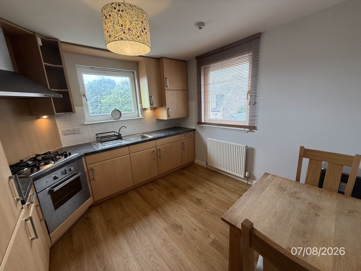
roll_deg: +2.9
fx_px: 146
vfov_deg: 85.7
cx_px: 180
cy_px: 136
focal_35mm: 14
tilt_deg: -12.5
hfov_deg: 102.1
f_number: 2.2
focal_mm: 2.22
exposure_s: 1/99
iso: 100
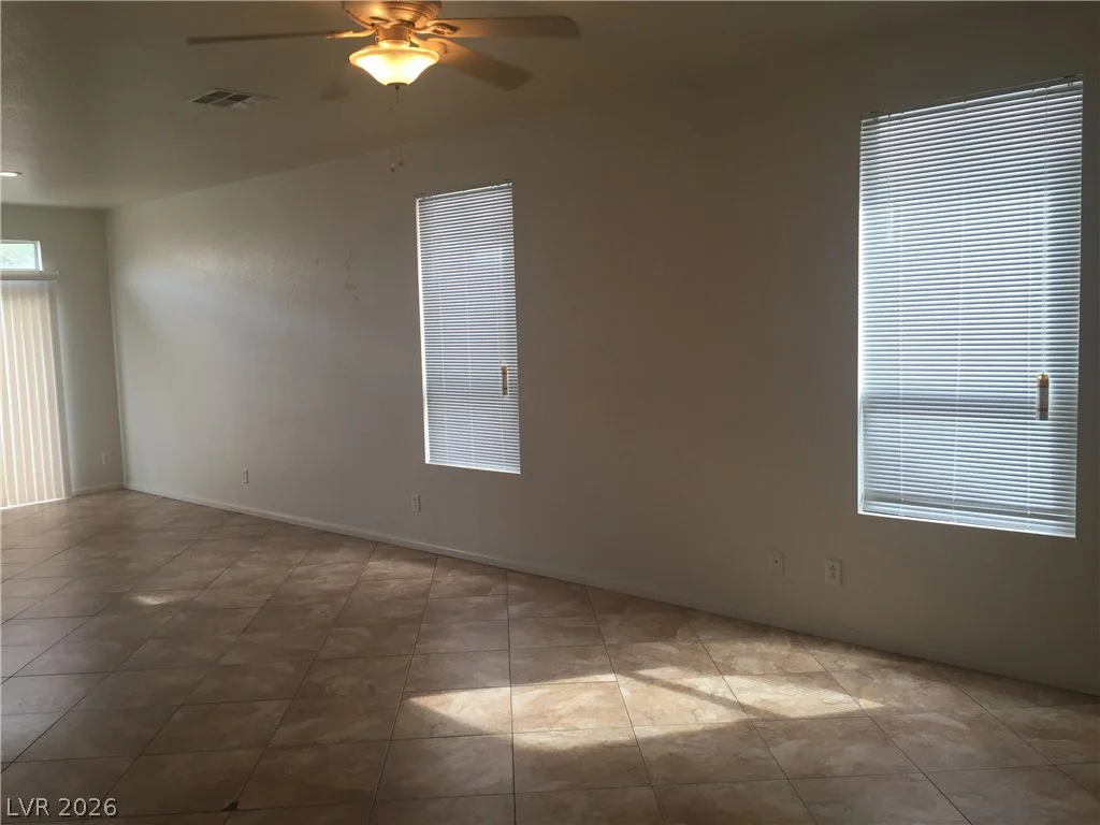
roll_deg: +1.2
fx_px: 922
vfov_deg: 48.2
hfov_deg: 61.7
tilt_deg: -4.4
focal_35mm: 29
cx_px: 550
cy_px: 412
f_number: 2.2
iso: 50
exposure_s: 1/120
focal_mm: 4.15
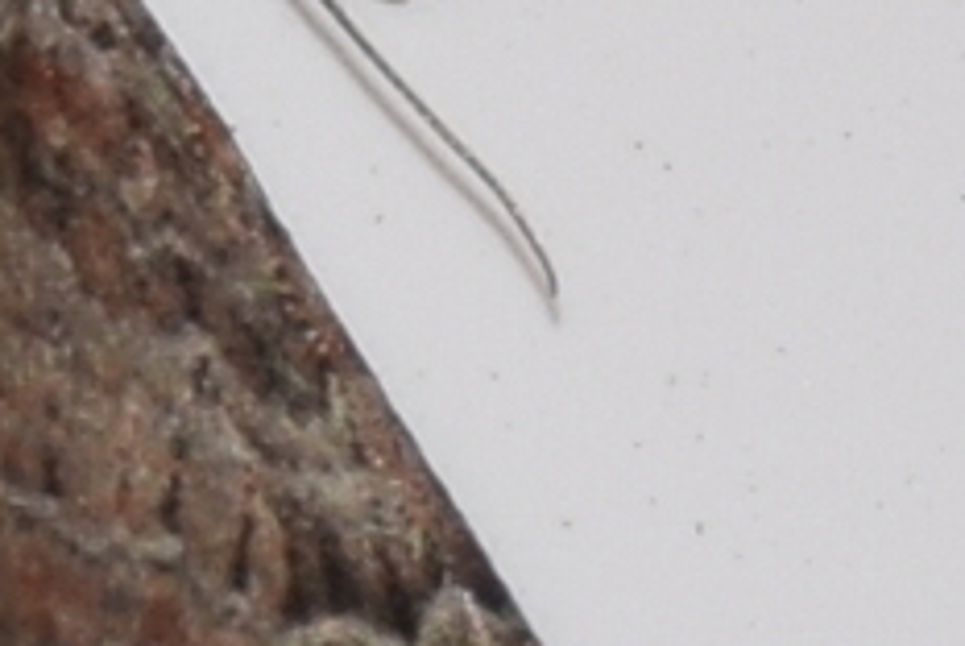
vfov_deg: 1.6
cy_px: -8
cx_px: -267
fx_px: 23162
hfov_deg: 2.4
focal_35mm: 863
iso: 100
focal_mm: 140
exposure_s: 1/160
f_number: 13
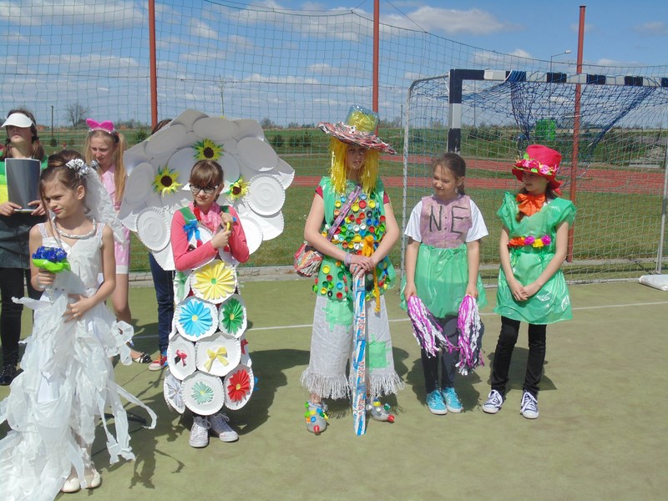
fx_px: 791
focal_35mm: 41
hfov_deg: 45.8
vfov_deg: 35.1
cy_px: 250
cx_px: 334
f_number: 11.3
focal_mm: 7.4
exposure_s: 1/160
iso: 80
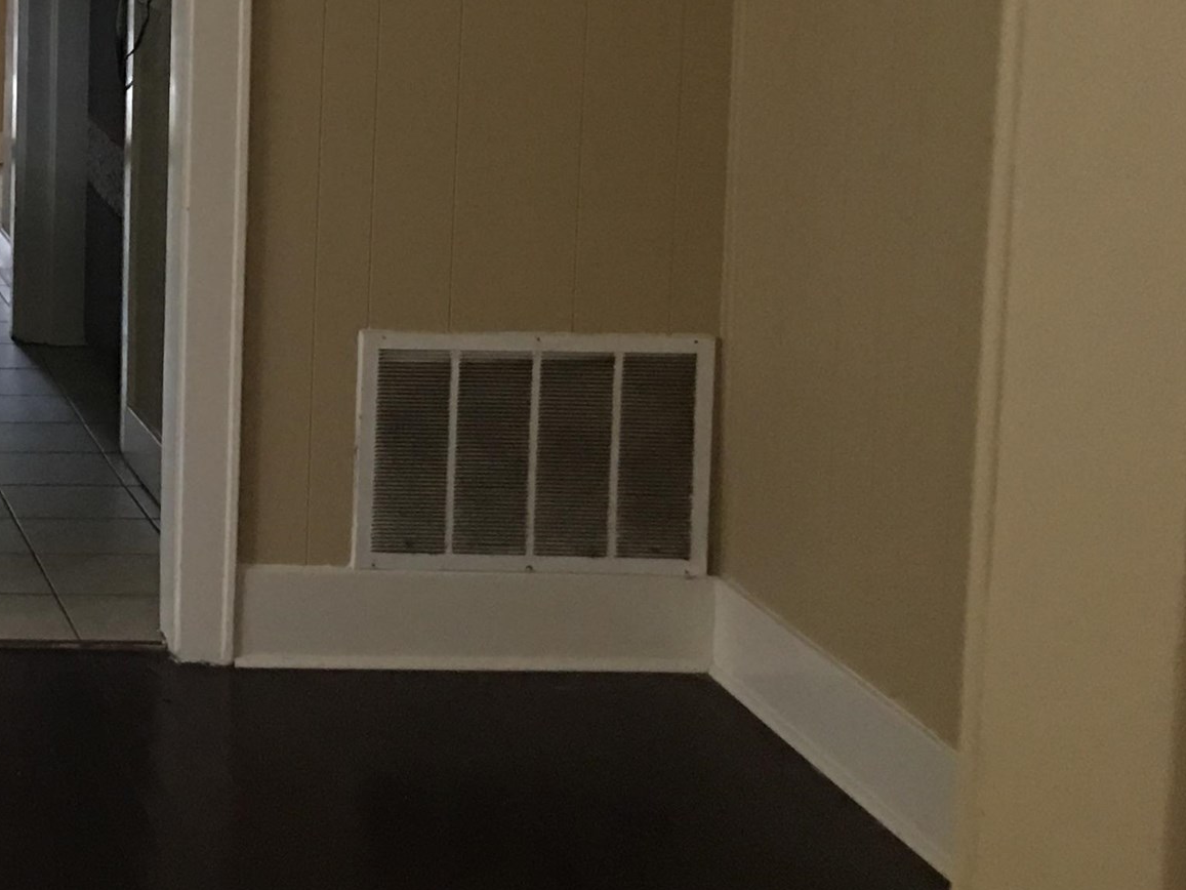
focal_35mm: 77
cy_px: 115
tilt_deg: -5.6
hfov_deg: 22.6
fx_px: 2638
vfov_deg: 18.9
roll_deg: -0.4
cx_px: -352
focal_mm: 4.15
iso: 100
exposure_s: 1/15
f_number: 2.2
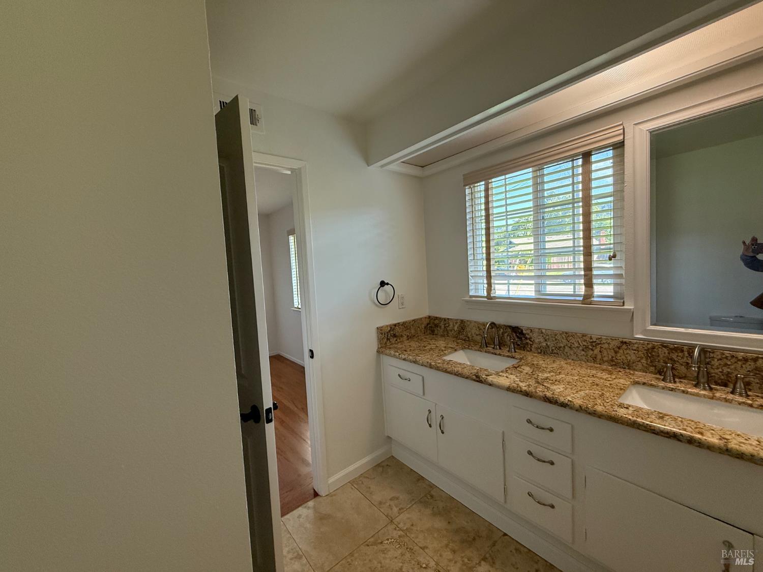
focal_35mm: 14
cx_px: 382
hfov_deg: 102.1
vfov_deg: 85.7
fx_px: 309
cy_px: 286
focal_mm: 2.22
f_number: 2.2
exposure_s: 1/120
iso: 200
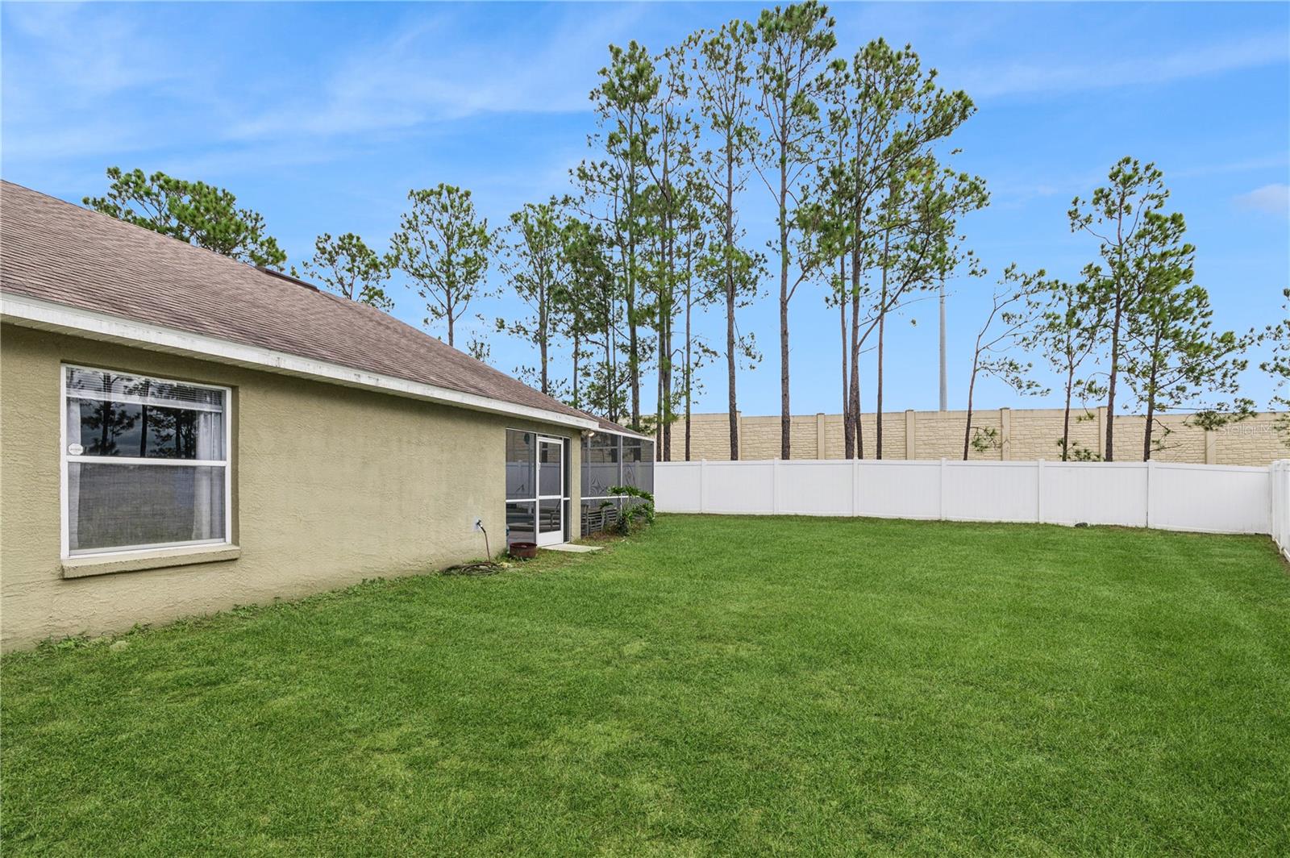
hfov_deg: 100.4
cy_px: 429
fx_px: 537
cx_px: 645
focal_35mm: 15
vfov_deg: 77.2
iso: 200
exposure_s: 1/250
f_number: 9
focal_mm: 10
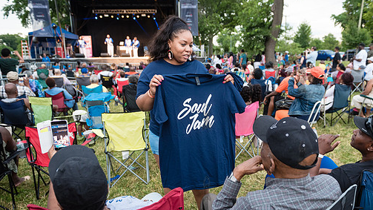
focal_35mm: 29
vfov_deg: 40.1
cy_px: 116
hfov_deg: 65.9
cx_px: 206
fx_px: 287
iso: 1250
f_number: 3.5
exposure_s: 1/125
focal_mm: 24
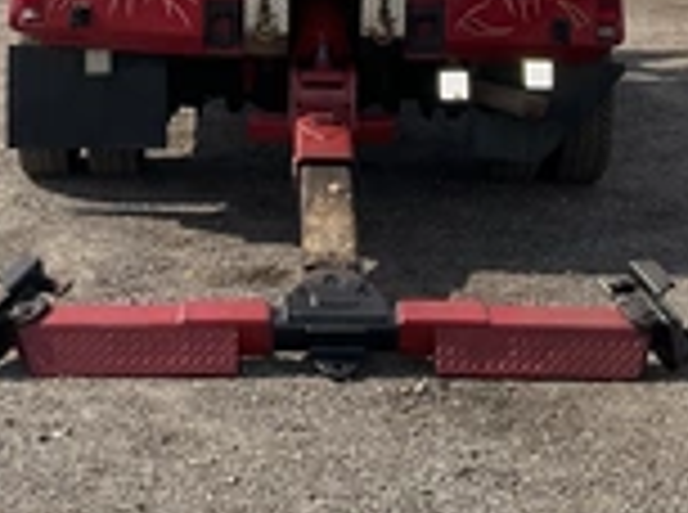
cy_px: -153
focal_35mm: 76
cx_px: 292
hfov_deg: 25.7
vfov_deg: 18.0
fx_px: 1507
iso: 25
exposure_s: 1/2801
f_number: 1.8
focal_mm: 3
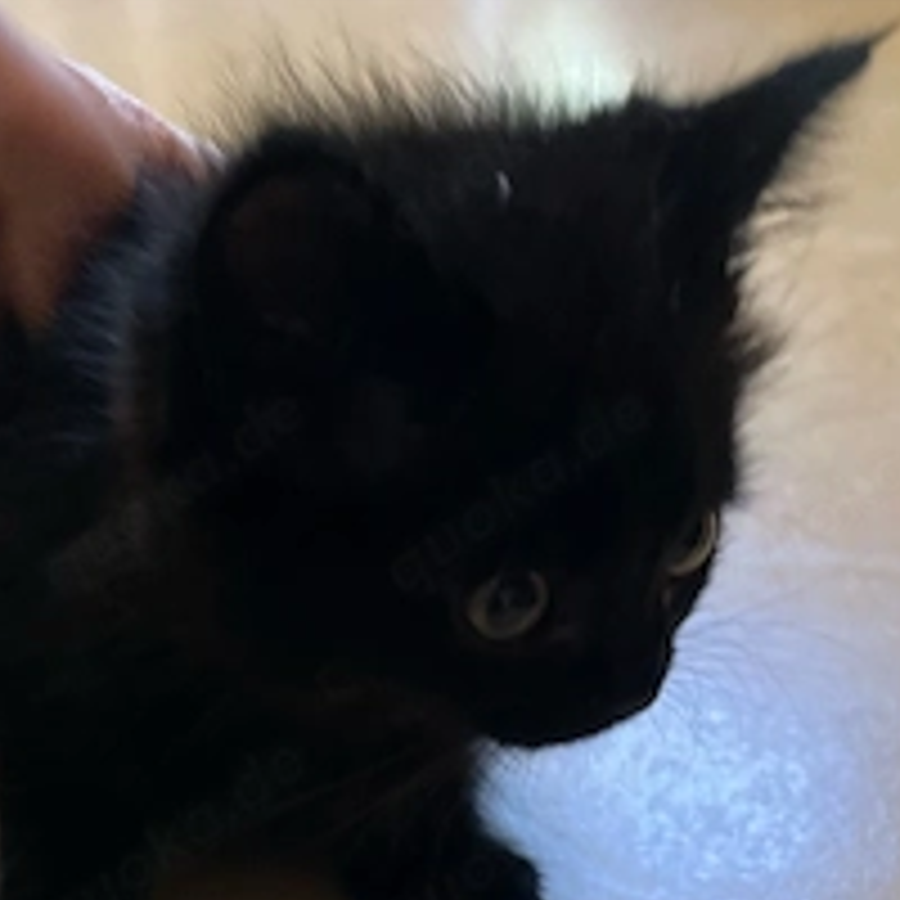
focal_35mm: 46
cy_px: 891
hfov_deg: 36.3
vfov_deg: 33.7
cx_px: 270
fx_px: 1353
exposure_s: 1/33
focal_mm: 5.1
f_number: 1.6
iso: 500
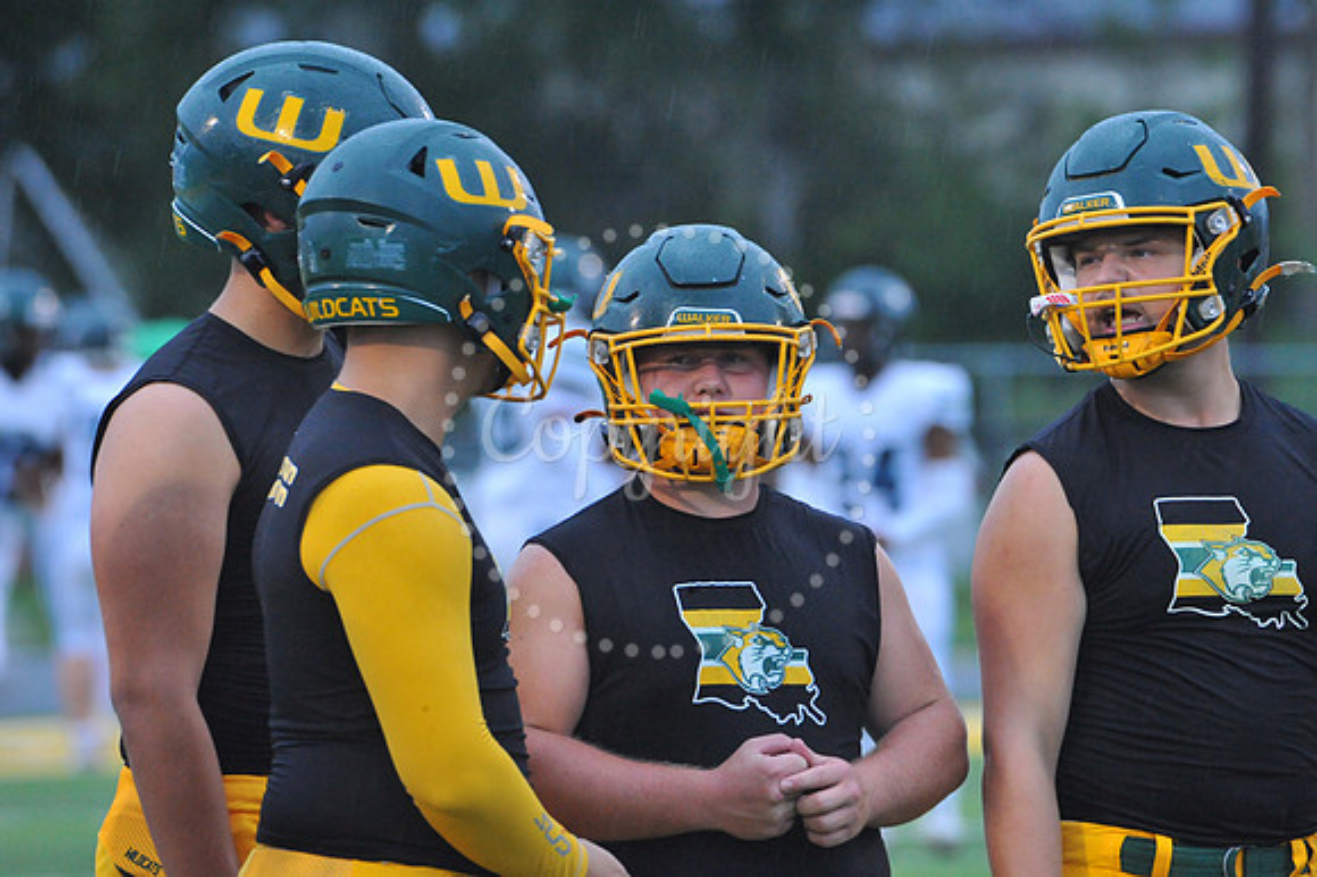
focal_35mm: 600
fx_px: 21937
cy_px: 438
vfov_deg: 2.3
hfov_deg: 3.4
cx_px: 658
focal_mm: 600
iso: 5000
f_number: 13
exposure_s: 1/160
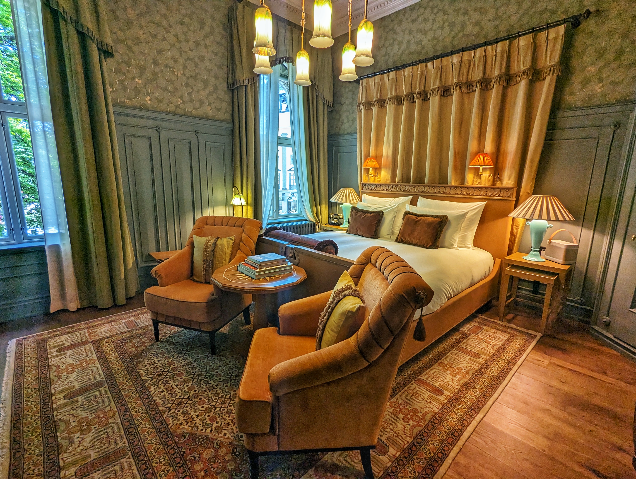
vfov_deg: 78.2
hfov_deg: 94.4
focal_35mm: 16
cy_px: 240
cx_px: 318
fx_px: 294
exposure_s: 1/50
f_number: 2.2
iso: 45
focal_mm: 2.35
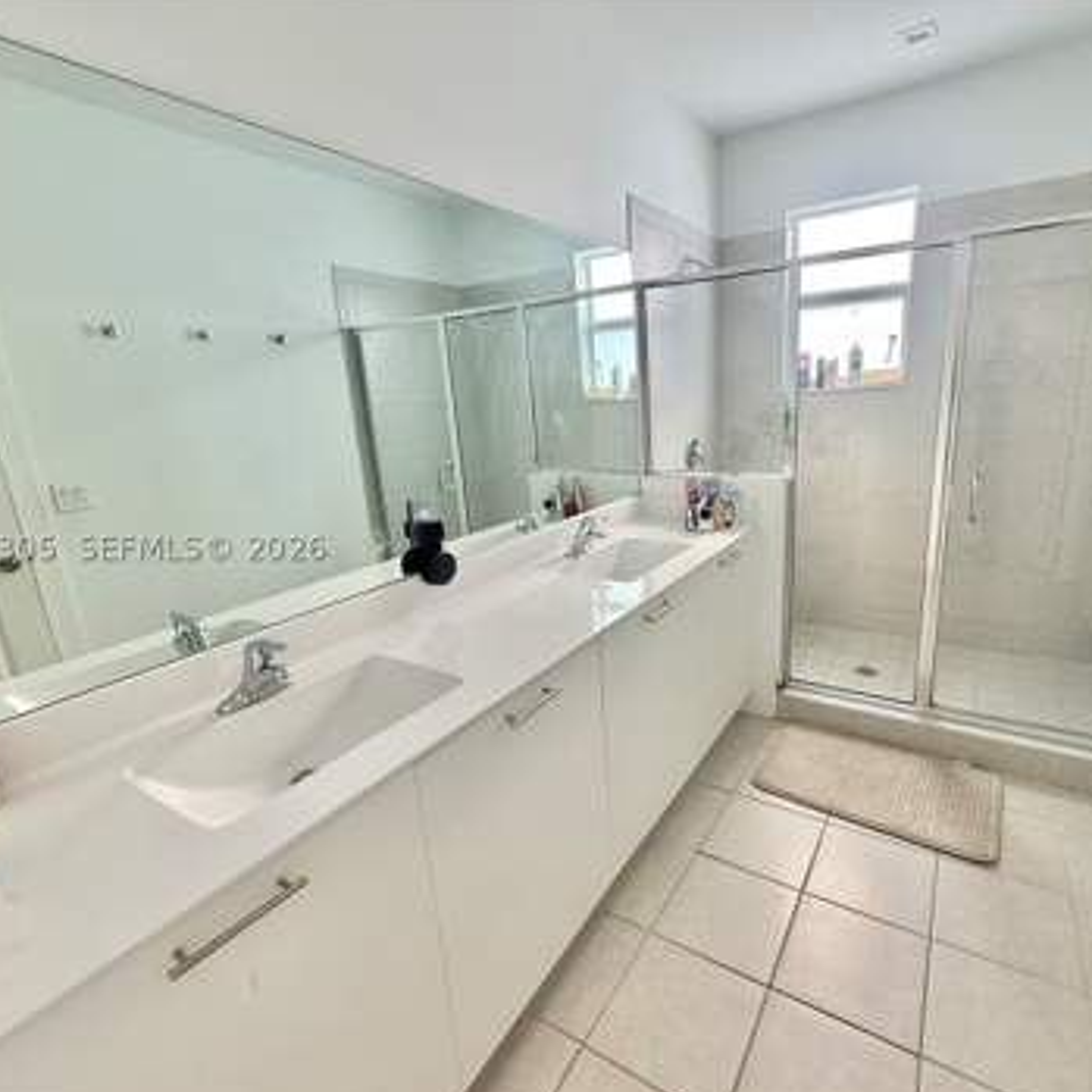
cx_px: 613
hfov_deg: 83.6
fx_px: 607
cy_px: 548
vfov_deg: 84.0
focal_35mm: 17
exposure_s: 1/196
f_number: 2.2
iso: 64
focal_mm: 2.22
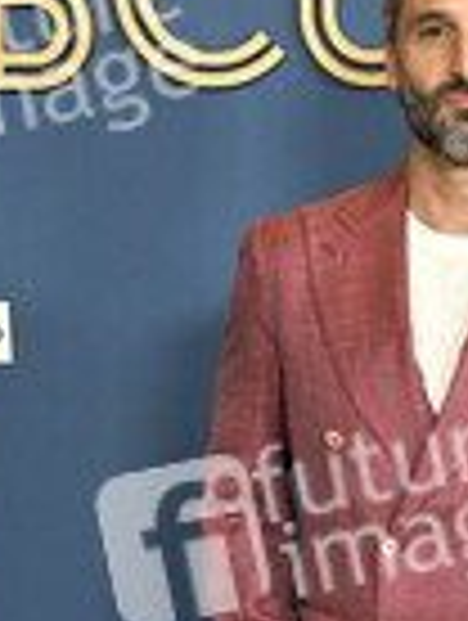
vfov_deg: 15.2
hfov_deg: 11.8
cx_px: 459
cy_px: 747
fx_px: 2246
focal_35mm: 125
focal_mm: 45
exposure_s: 1/320
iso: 2000
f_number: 5.6
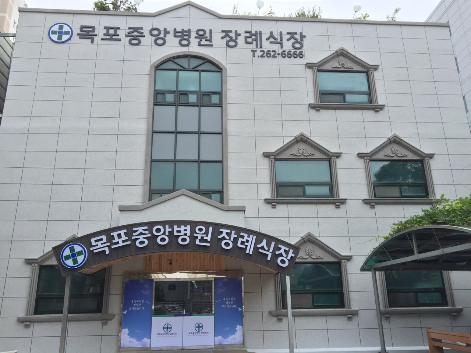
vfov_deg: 48.2
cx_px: 236
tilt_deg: +17.1
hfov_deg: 61.7
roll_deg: +0.9
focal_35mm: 29
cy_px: 176
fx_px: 395
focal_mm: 4.15
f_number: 2.2
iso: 32
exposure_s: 1/824
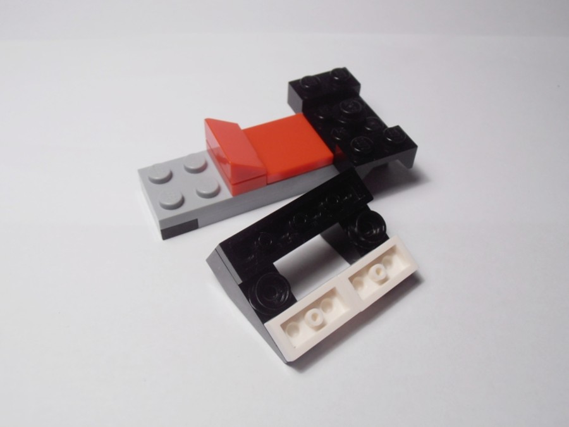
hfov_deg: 50.1
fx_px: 608
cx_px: 284
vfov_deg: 38.7
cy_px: 214
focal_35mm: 37
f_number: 3.9
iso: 80
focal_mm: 6.61
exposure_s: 1/60
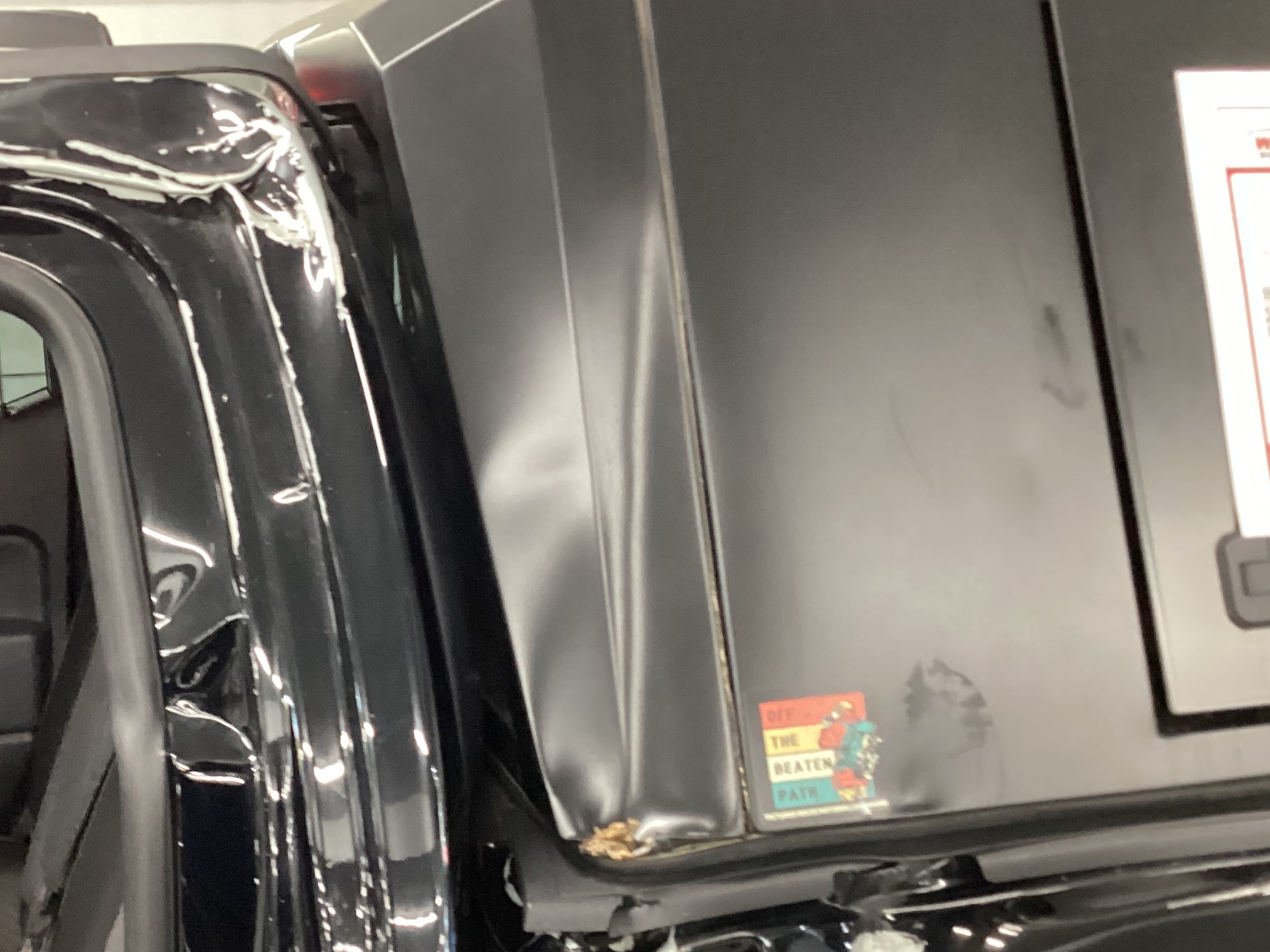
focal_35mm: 50
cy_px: 585
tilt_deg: -16.3
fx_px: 1834
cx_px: 365
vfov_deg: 29.0
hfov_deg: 37.5
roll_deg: +3.4
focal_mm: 3.3
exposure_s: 1/25
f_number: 2.4
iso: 500
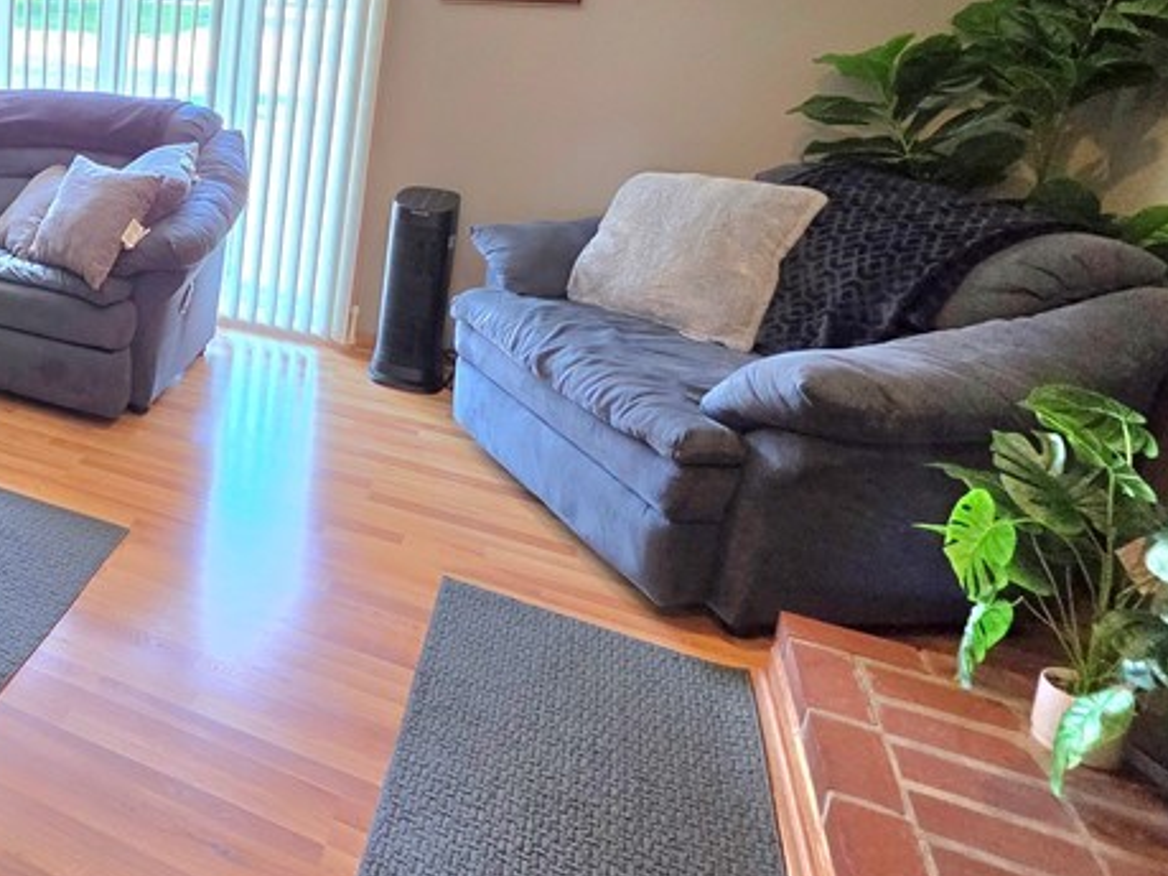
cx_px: -74
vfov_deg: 45.9
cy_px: 183
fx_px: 978
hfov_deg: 47.5
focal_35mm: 29
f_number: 1.9
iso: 250
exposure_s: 1/120
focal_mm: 2.2
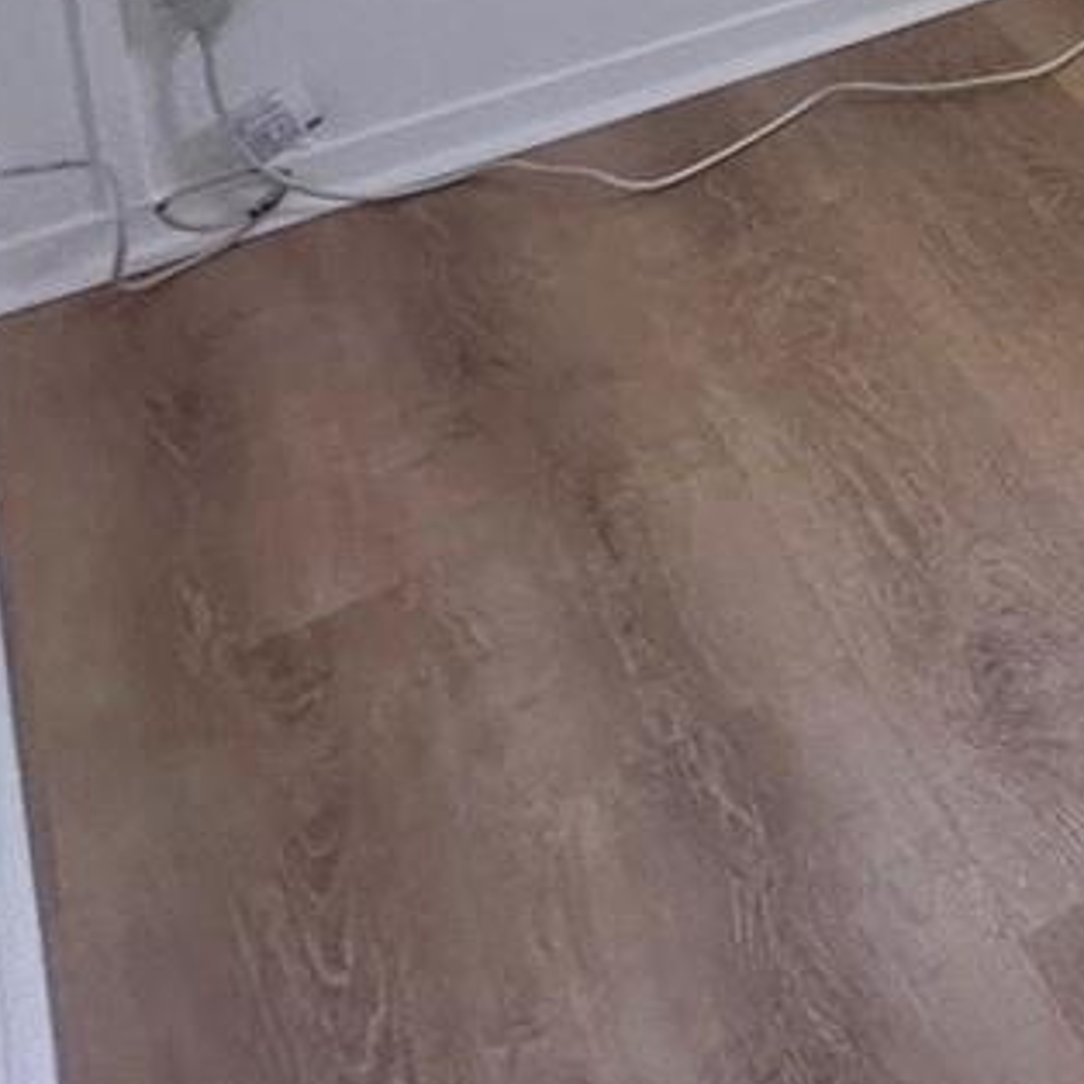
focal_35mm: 63
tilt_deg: -7.1
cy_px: -742
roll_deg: -1.2
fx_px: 2232
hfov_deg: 15.7
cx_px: 2520
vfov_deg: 20.9
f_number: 2.2
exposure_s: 1/99
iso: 80
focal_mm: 2.22
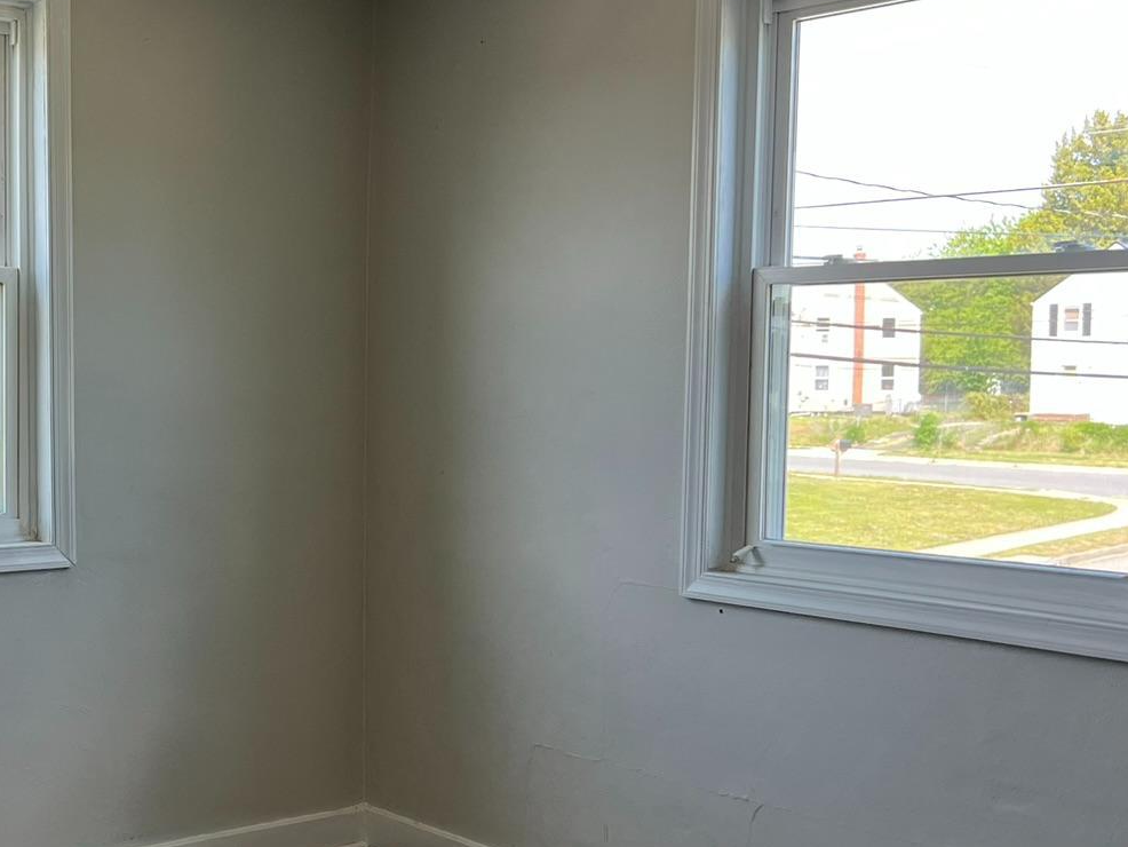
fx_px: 1760
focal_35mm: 54
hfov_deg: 34.4
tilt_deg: -1.2
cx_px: 215
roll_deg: +0.8
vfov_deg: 27.0
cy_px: 494
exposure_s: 1/164
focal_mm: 5.7
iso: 40
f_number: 1.5
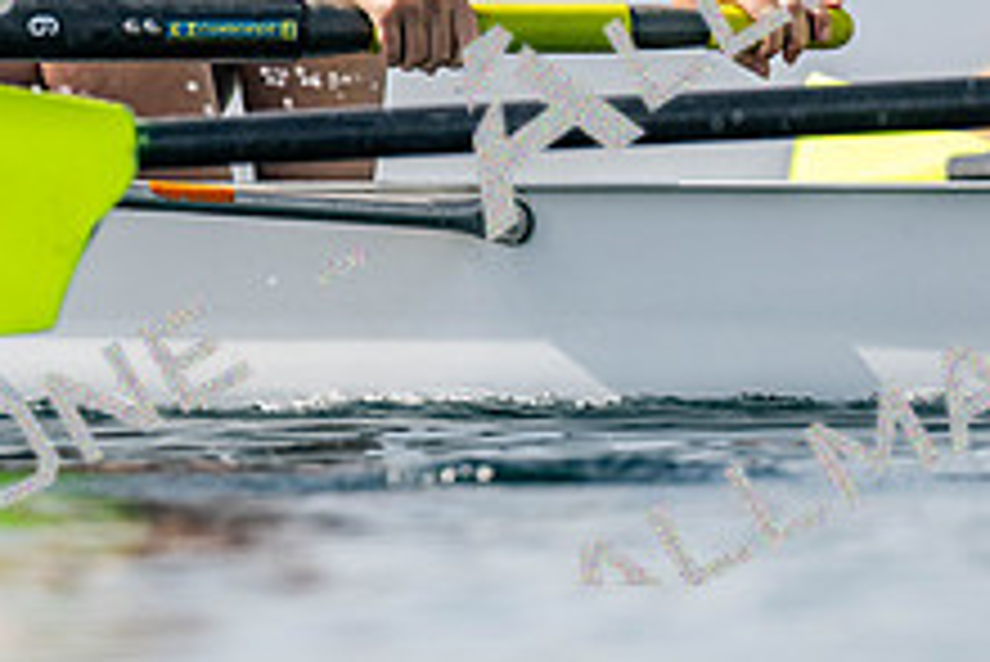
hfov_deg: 1.3
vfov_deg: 0.9
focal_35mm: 1583
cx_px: 76
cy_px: -187
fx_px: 43560
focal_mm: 600
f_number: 4
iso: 200
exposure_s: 1/2500
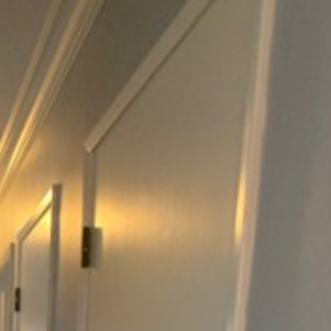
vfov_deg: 17.6
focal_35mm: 83
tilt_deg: -13.4
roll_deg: -0.1
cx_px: -112
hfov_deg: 19.1
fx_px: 898
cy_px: 563
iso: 400
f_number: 1.8
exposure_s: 1/40
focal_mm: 4.25
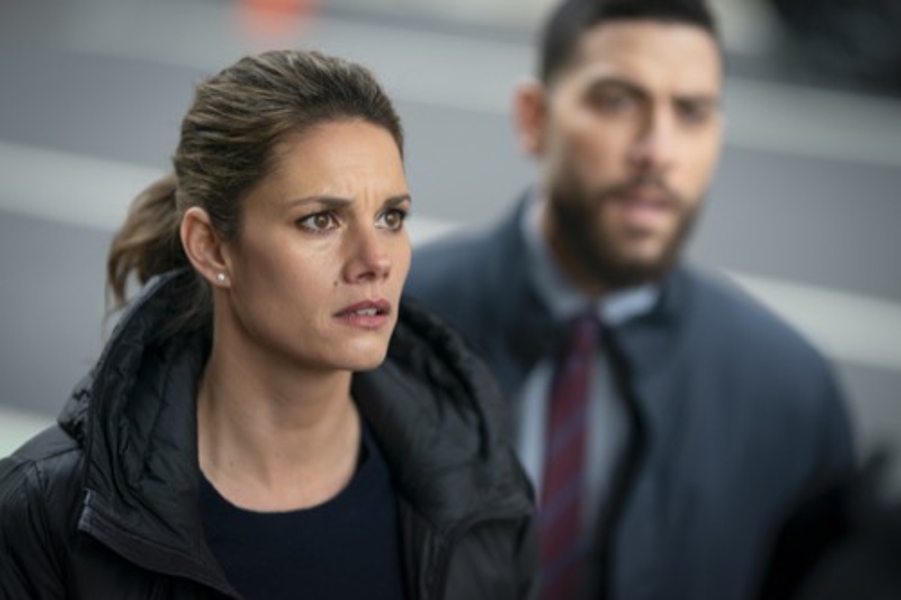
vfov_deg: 13.0
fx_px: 2627
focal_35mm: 105
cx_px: 450
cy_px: 300
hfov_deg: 19.5
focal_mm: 105
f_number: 1.6
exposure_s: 1/320
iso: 200
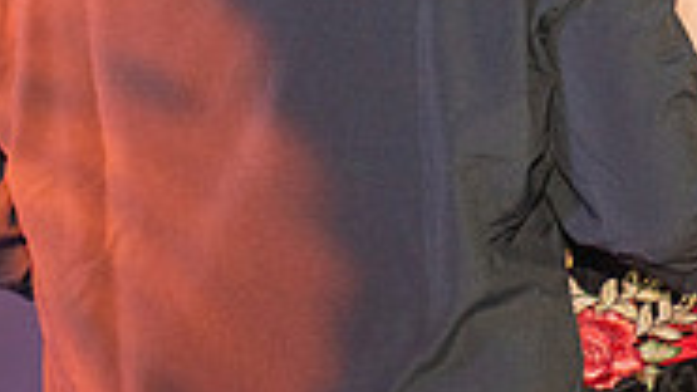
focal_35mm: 230
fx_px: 4250
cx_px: 603
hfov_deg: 9.3
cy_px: -198
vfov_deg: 5.2
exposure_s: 1/200
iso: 1600
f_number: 3.5
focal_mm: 70
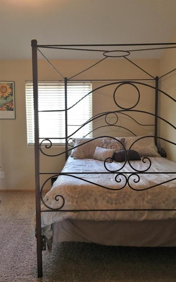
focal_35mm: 31
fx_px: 238
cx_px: 91
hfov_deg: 40.6
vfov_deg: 61.2
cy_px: 142
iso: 64
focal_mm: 4.15
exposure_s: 1/15
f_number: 2.2
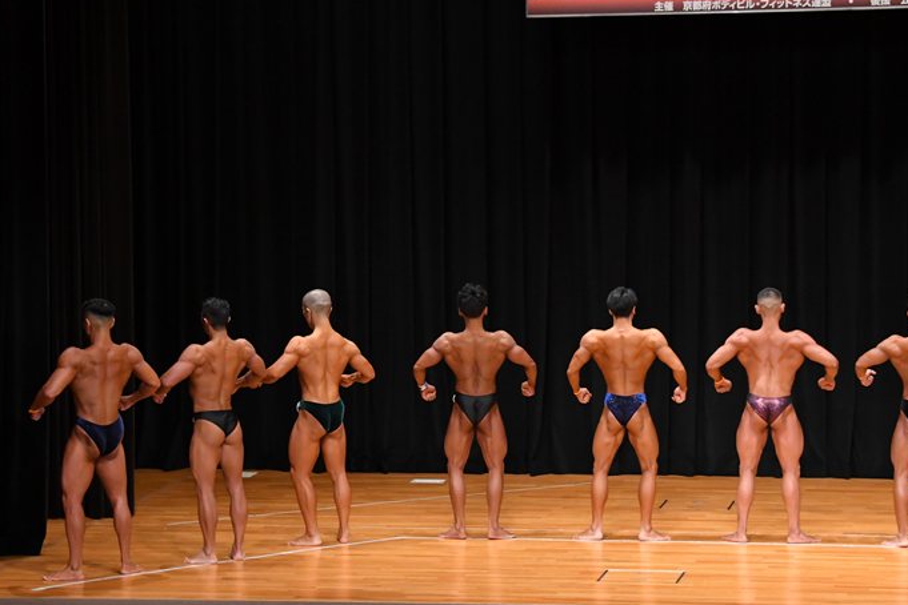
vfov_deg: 10.3
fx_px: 3354
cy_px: 332
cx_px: 421
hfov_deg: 15.4
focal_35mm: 133
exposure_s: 1/400
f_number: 5.6
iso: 4000
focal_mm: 78
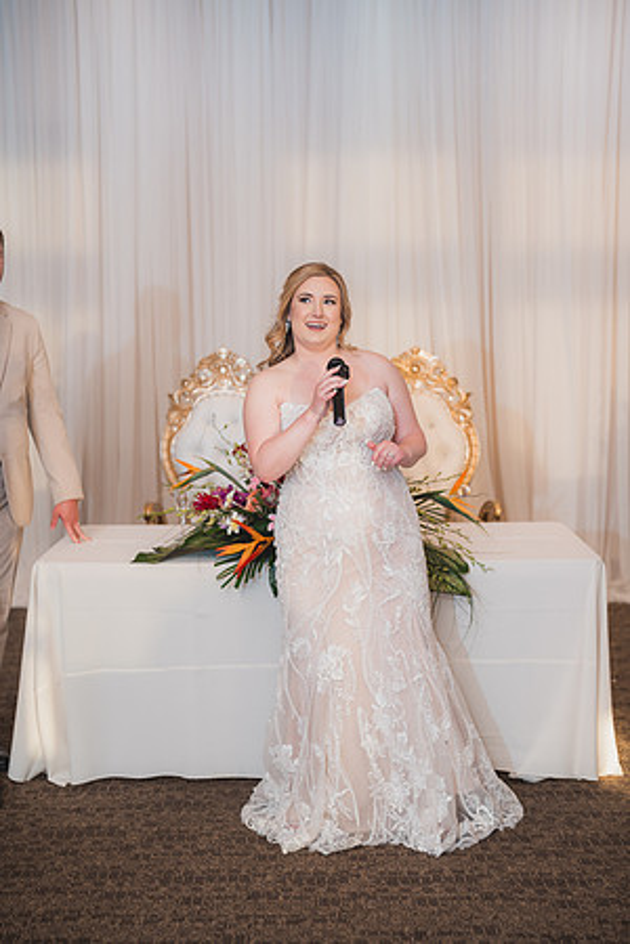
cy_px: 472
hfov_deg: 27.0
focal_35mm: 50
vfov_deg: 39.6
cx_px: 315
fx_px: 1312
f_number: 1.8
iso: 125
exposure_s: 1/250
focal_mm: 50
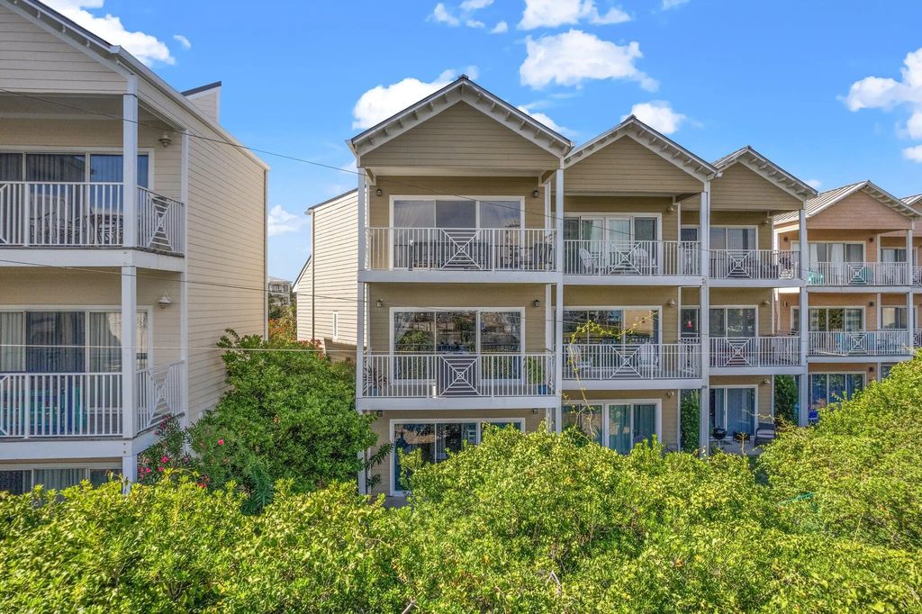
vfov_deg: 57.2
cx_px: 461
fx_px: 563
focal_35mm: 22
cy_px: 307
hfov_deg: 78.6
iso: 100
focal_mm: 8.38
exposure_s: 1/2500
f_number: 2.8
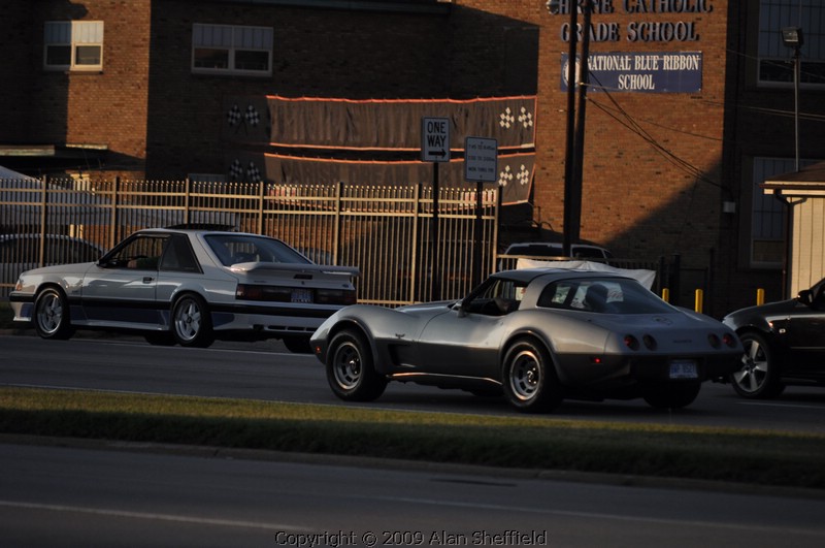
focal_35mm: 300
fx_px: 6865
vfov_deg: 4.6
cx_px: 412
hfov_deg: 6.9
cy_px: 274
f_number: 5.6
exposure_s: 1/1000
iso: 450
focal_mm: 200
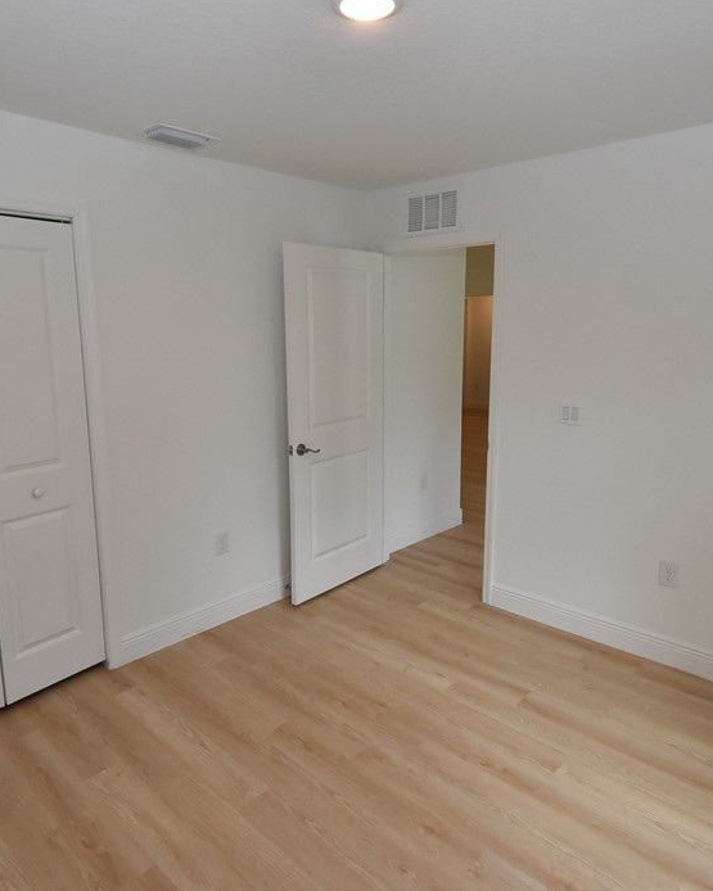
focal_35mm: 22
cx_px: 353
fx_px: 580
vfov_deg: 75.0
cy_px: 429
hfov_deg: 63.1
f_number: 8
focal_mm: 10
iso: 1600
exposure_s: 1/160
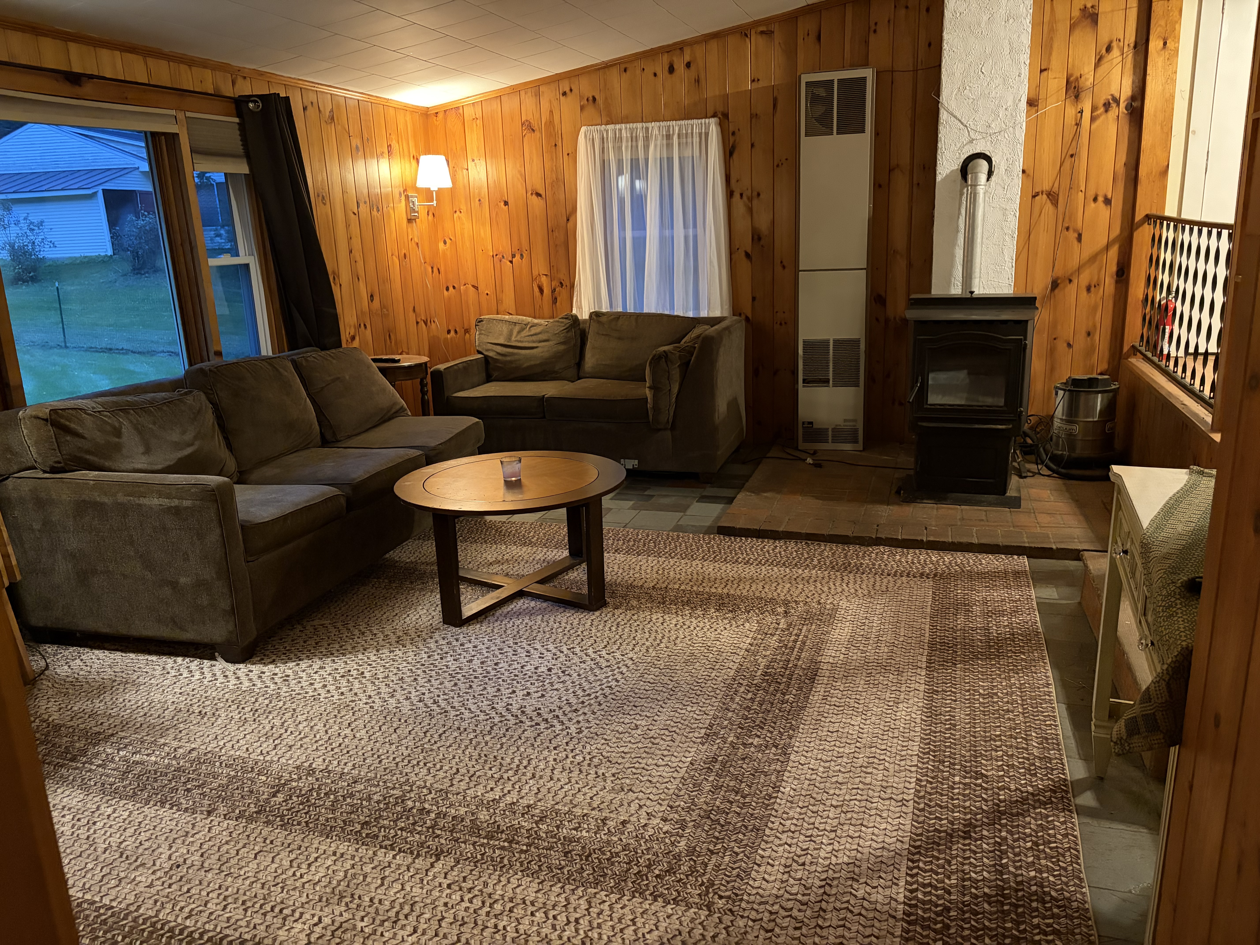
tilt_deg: -14.4
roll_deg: +2.9
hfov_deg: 67.3
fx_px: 946
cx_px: 630
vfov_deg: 53.1
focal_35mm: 26
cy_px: 472
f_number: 1.6
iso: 800
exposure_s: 1/30
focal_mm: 5.96
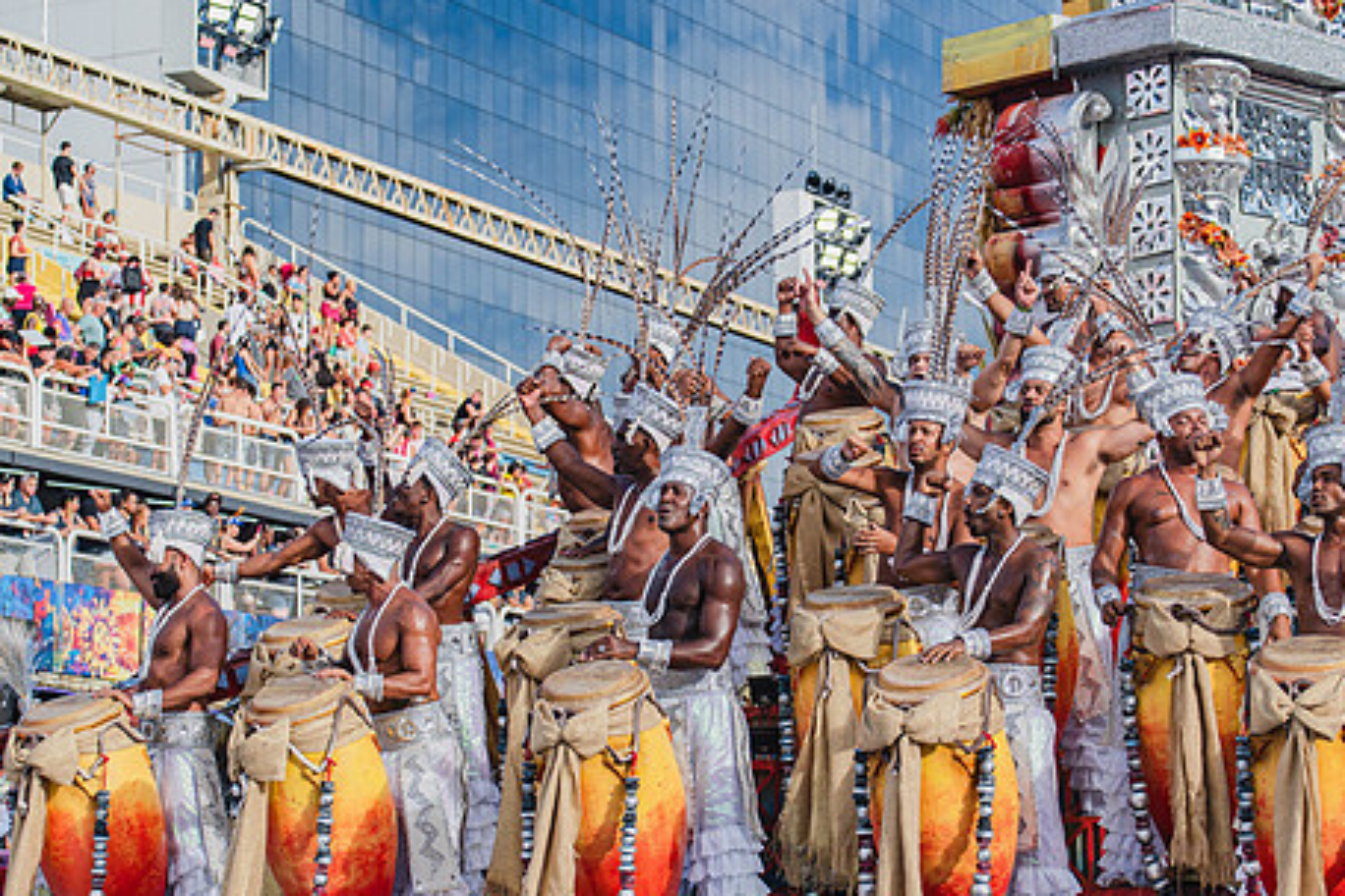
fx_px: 4035
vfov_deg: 12.7
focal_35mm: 108
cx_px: 755
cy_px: 560
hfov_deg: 18.9
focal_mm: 85
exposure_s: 1/1600
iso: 400
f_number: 5.6
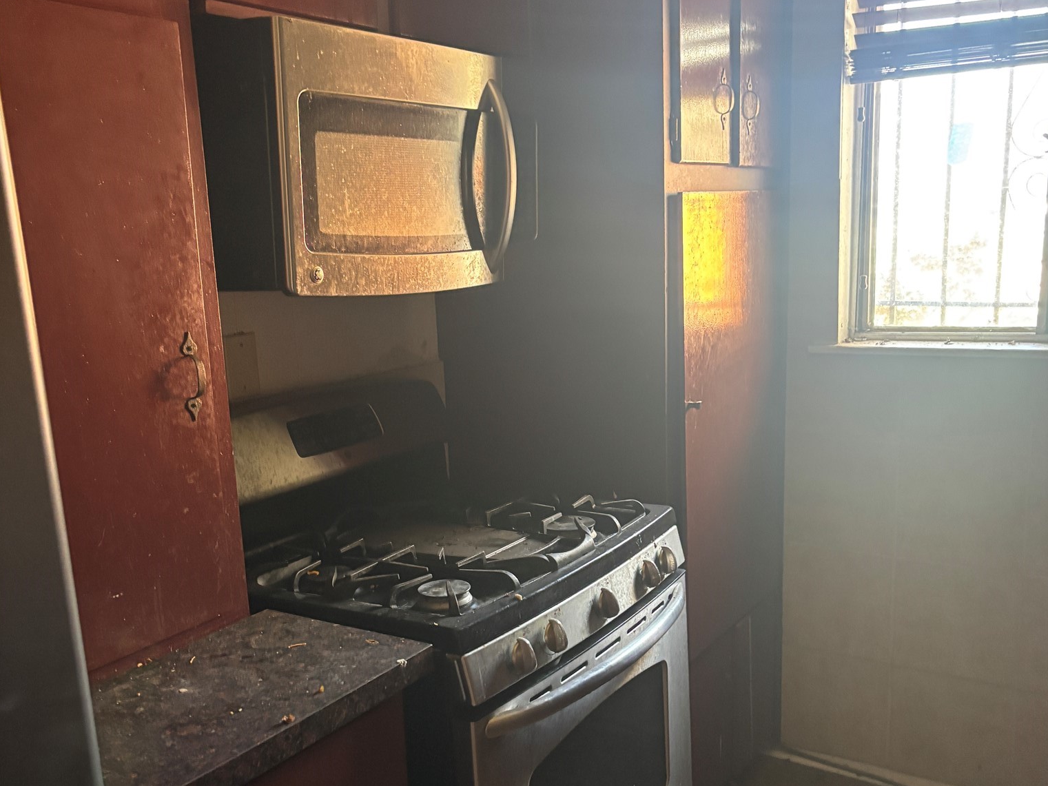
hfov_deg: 52.6
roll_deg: +1.5
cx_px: 523
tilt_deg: -12.3
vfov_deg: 40.6
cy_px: 447
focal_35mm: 35
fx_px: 1060
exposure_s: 1/42
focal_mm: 5.96
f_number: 1.6
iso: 500
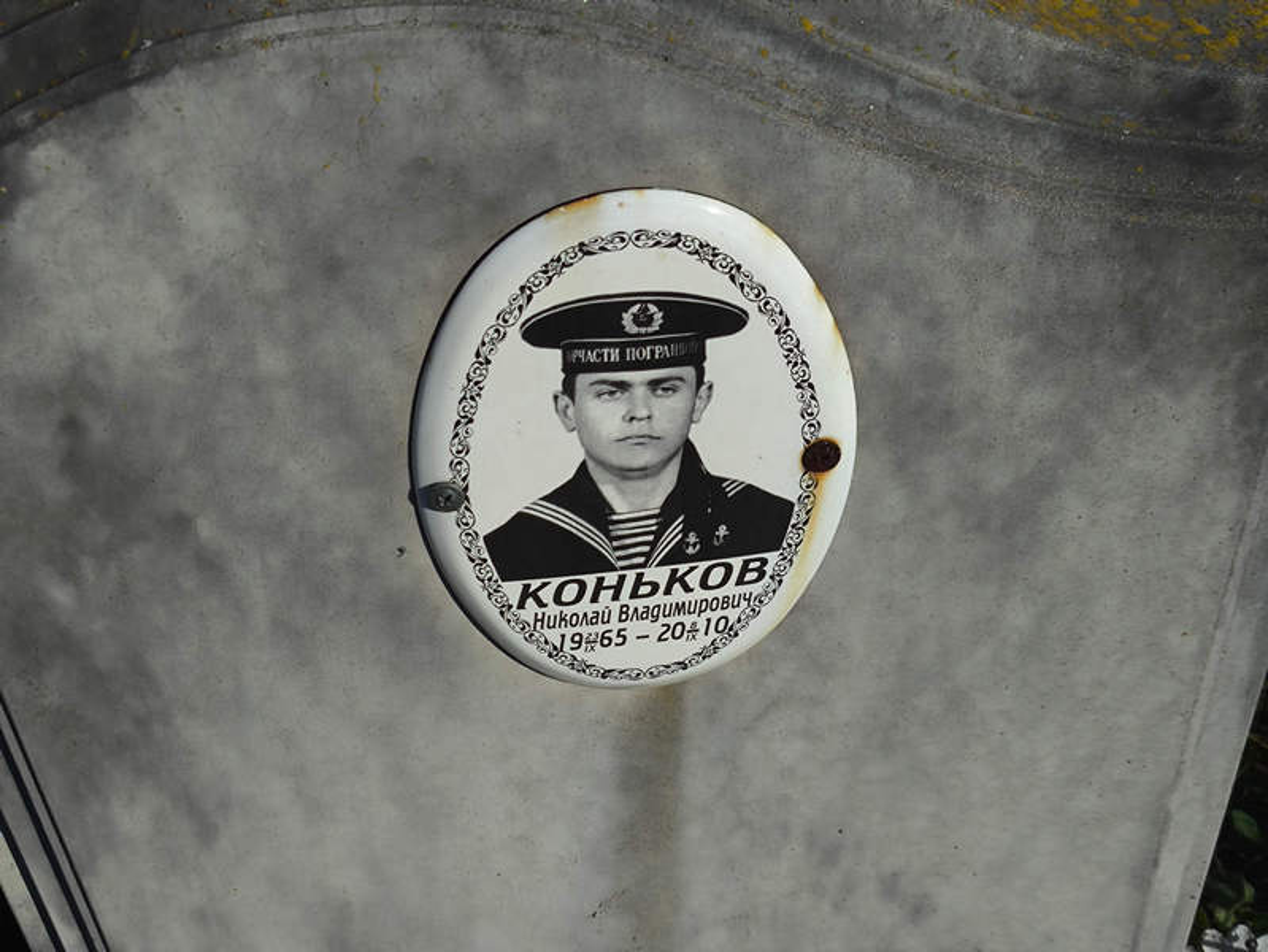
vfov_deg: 29.1
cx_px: 634
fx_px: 1832
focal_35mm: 50
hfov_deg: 38.2
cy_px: 476
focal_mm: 4.71
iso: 50
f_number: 1.7
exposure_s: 1/2495
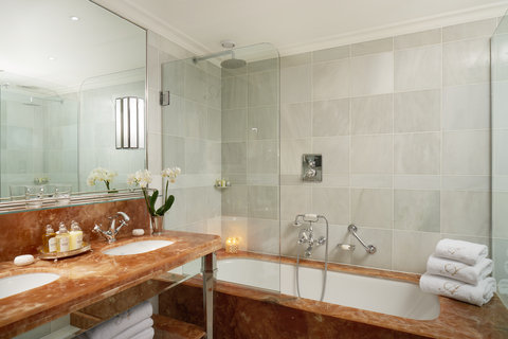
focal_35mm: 21
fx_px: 296
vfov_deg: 59.5
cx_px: 254
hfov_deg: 81.2
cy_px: 170
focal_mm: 21
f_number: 16
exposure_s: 1/250
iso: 50
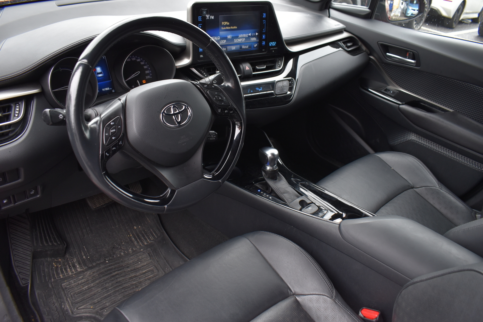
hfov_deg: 67.4
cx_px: 242
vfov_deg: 47.9
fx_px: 362
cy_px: 161
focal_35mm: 27
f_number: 5.6
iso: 400
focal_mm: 18
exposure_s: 1/125
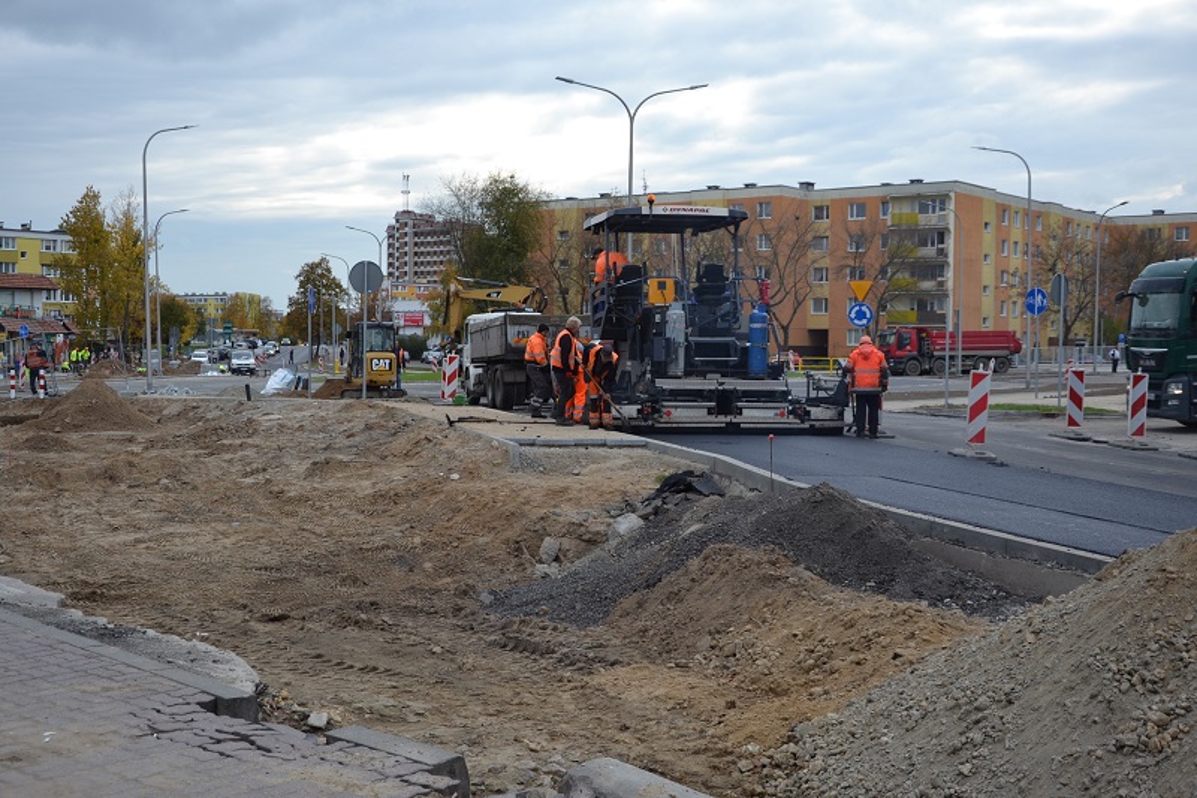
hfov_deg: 46.4
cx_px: 598
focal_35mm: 42
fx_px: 1396
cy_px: 399
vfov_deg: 31.9
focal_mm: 28
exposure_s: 1/125
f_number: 5.6
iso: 100
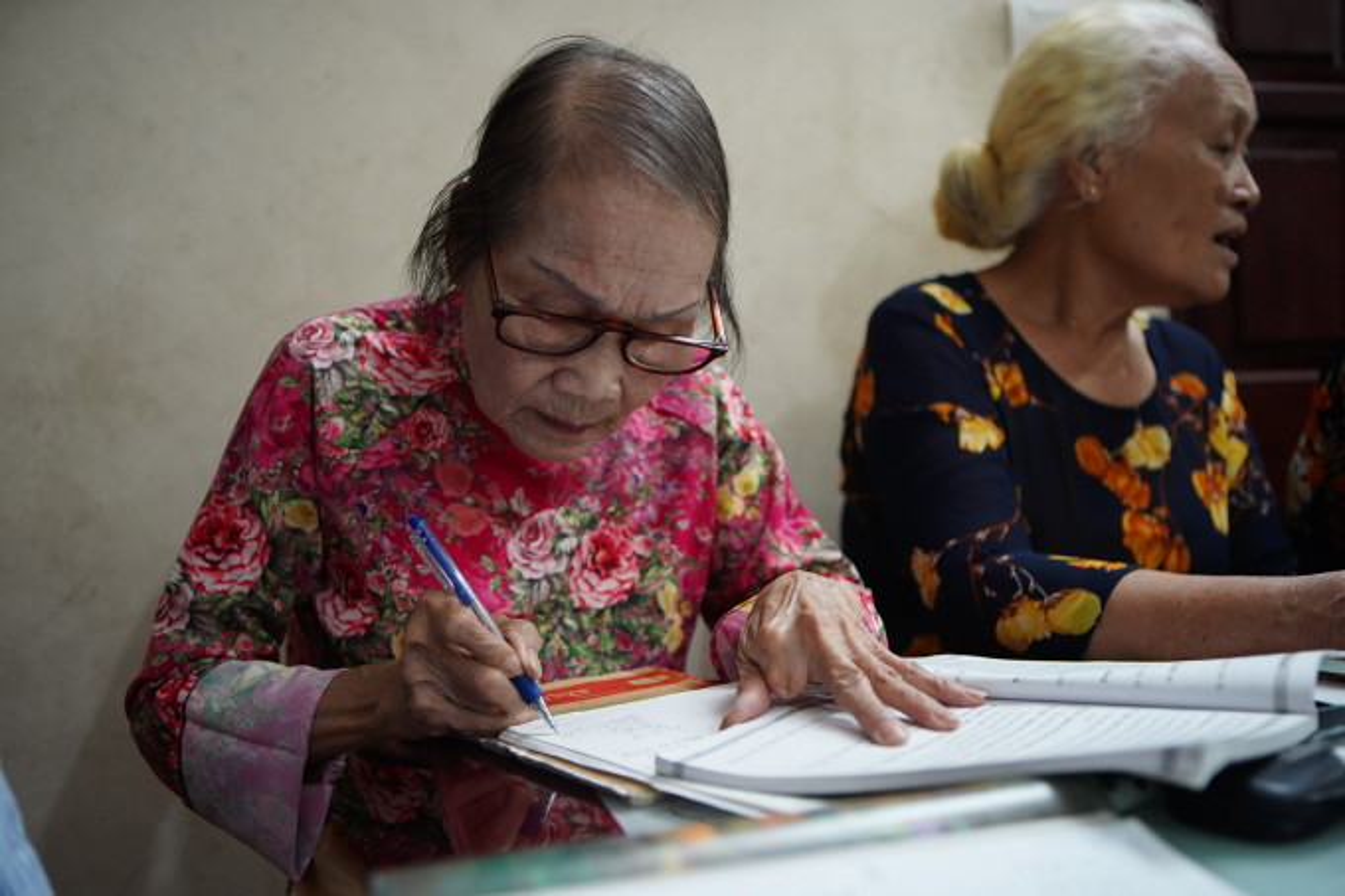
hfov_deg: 54.4
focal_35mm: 35
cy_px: 448
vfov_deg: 37.8
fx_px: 1307
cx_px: 672
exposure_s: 1/100
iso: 4000
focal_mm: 35
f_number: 2.8
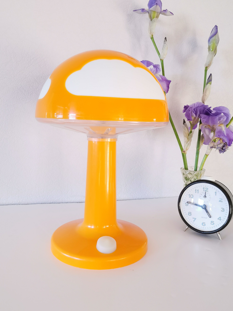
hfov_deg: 46.8
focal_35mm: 30
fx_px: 269
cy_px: 156
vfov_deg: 60.0
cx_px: 116
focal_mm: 5.58
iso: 200
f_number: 1.8
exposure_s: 1/100
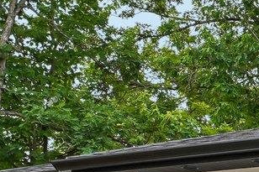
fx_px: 1481
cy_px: 190
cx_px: 659
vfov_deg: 6.6
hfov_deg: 8.9
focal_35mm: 206
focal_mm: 31
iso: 160
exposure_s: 1/250
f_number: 8
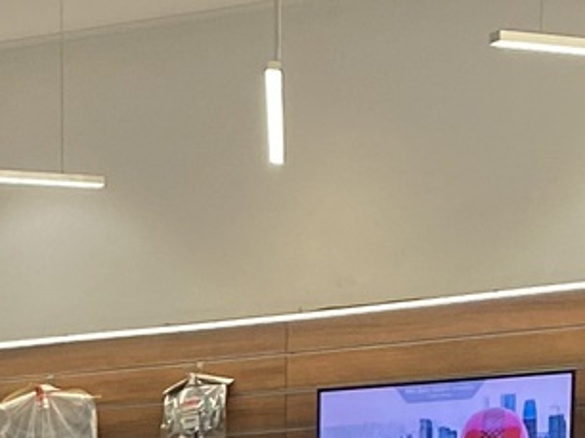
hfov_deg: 11.3
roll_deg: +1.6
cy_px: 1389
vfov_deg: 7.5
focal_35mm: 170
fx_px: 2871
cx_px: -189
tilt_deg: -12.3
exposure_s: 1/100
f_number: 1.8
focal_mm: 4.25
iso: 64
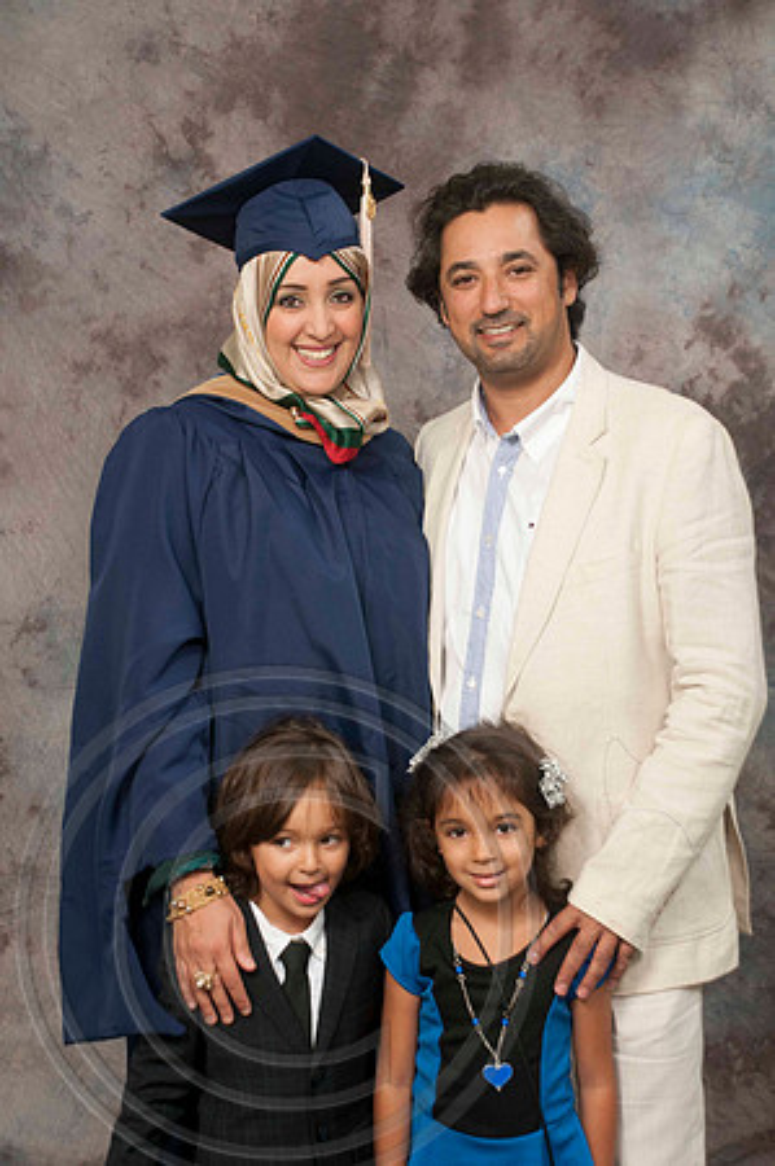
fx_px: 2330
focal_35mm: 72
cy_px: 583
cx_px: 388
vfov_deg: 28.1
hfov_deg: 18.9
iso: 250
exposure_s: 1/100
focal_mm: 48
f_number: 5.6
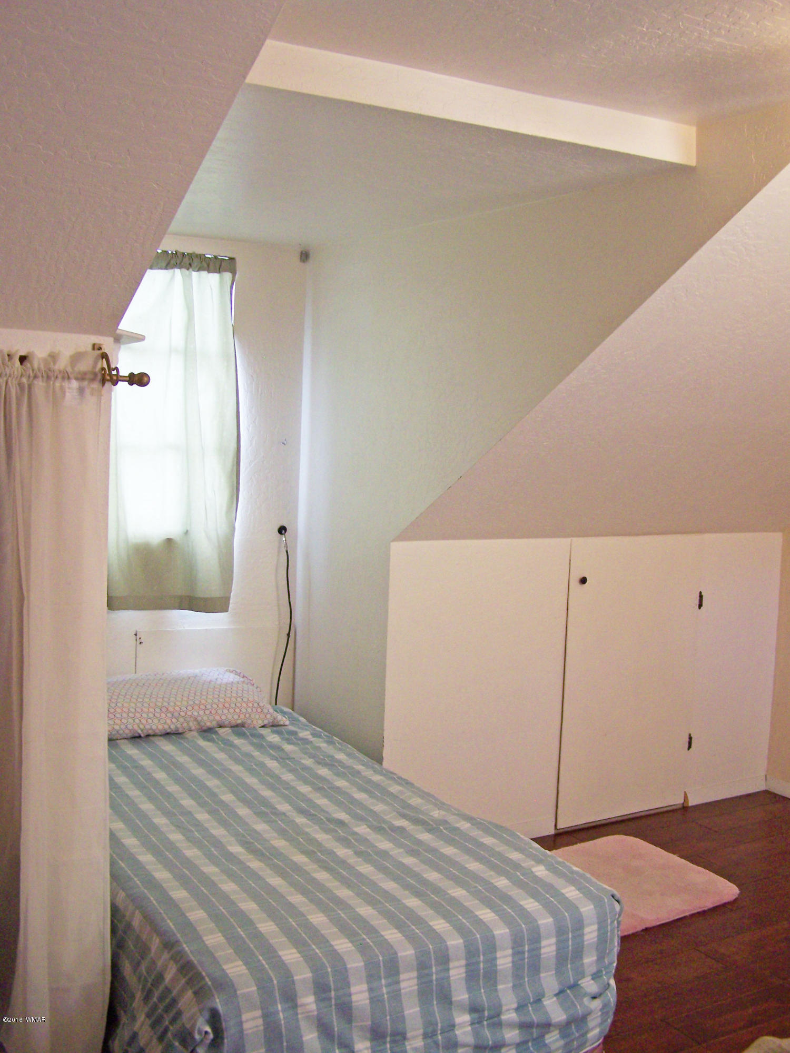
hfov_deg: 37.7
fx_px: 1156
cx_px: 395
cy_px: 526
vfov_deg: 49.0
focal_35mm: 38
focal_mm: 6.3
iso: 160
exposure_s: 1/30
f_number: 2.8
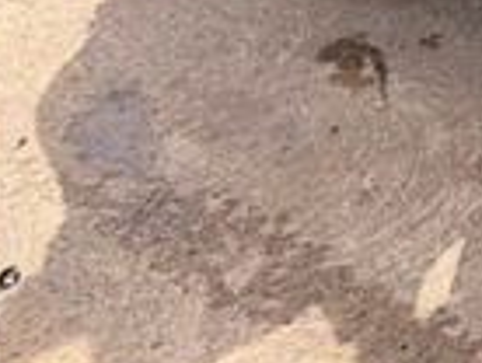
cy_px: -377
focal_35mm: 104
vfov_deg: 12.5
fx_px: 1451
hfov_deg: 15.4
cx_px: 943
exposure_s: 1/3425
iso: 100
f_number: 1.78
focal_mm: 6.76
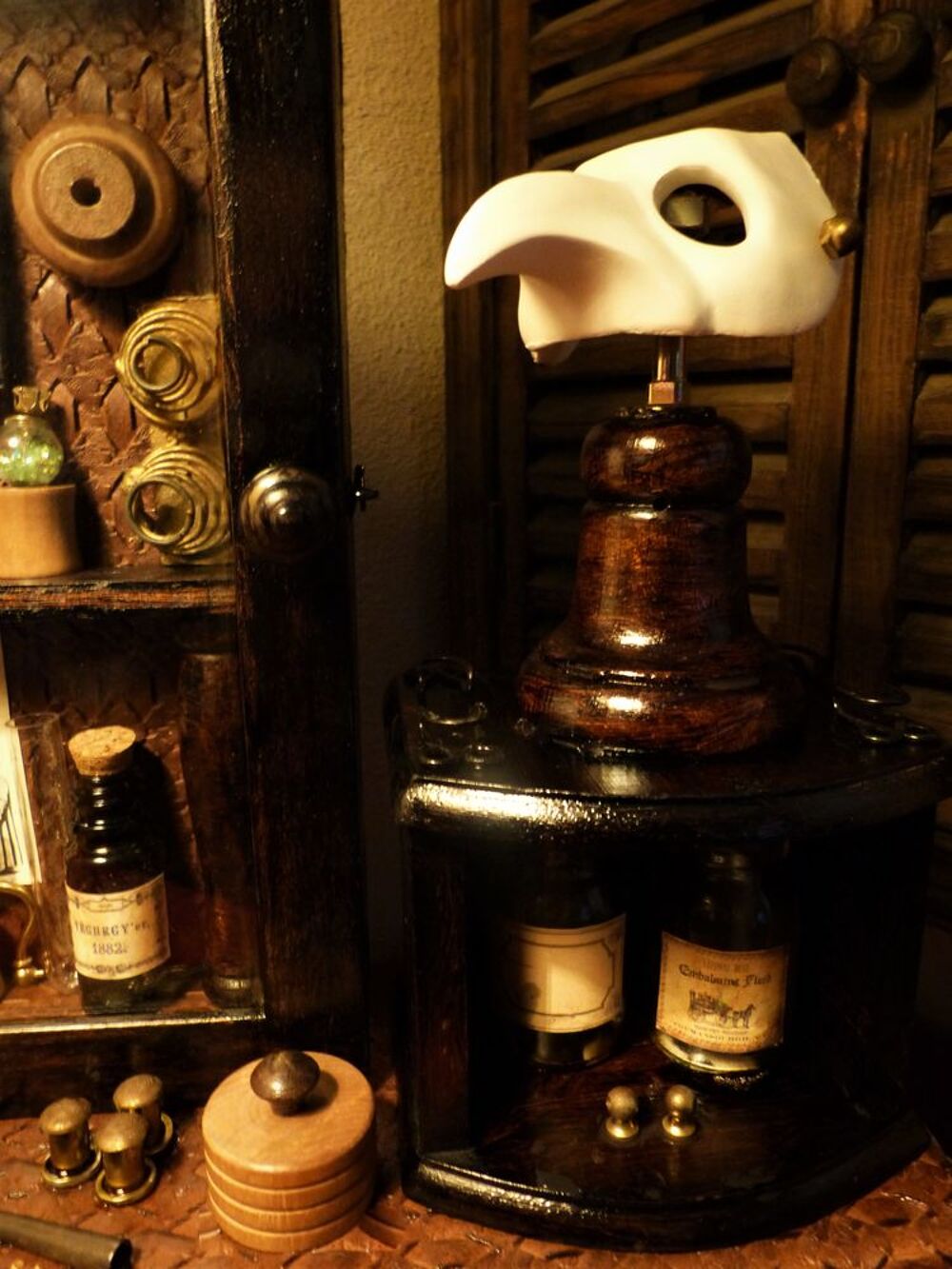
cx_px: 476
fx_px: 917
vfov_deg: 69.4
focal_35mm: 25
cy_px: 634
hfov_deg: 54.9
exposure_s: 1/5
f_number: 2.8
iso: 400
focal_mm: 4.5
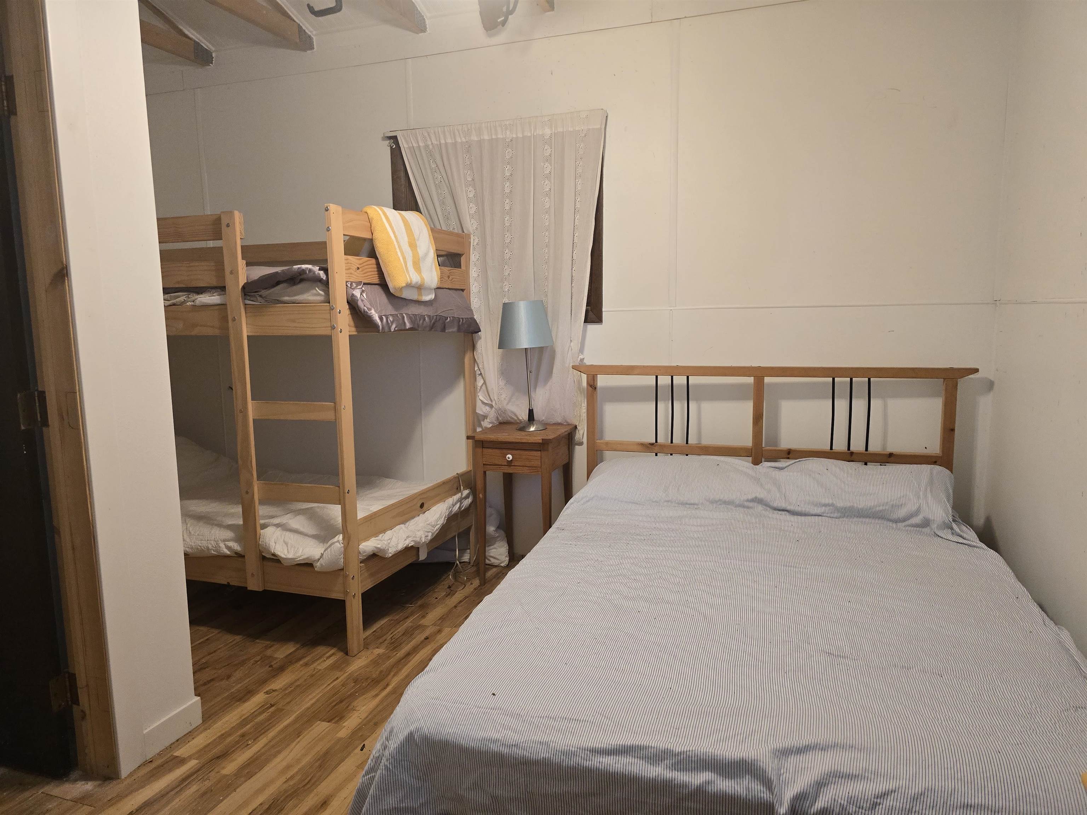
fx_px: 722
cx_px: 544
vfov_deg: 58.9
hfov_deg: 73.9
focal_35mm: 23
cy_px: 408
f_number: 1.7
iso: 640
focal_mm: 6.3
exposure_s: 1/120
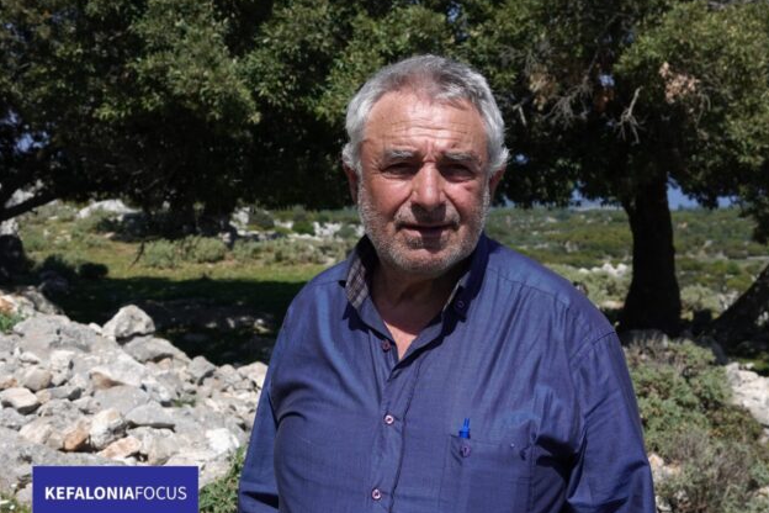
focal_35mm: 48
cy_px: 231
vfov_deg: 28.1
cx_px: 426
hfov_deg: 41.1
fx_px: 1025
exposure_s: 1/800
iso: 100
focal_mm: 15.73
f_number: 4
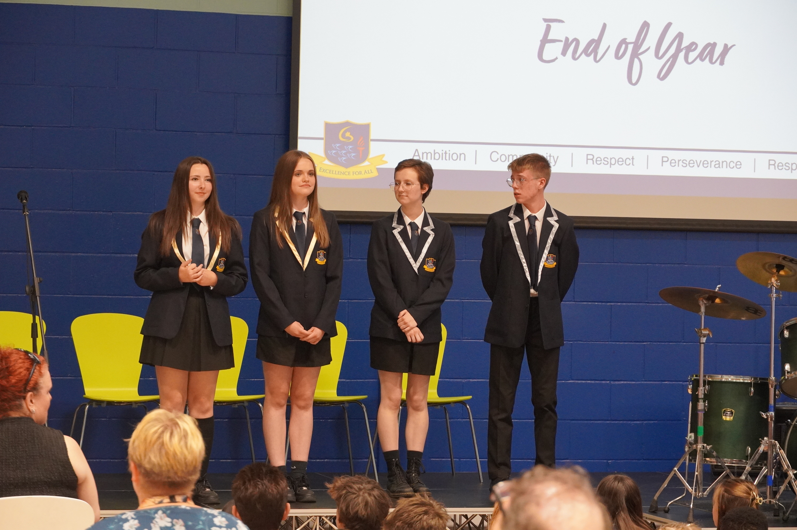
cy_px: 265
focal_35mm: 111
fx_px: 2455
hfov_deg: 18.4
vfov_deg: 12.3
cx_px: 398
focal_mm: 74
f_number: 5.6
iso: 3200
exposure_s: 1/160
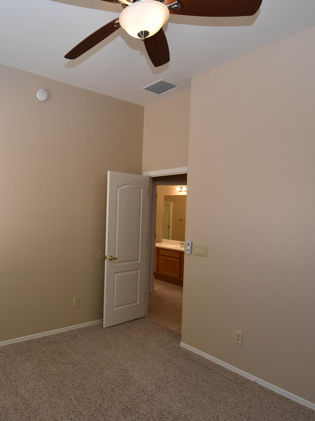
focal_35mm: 22
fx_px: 267
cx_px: 75
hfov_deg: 57.7
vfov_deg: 76.4
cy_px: 214
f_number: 5
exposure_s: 1/100
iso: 800
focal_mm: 10
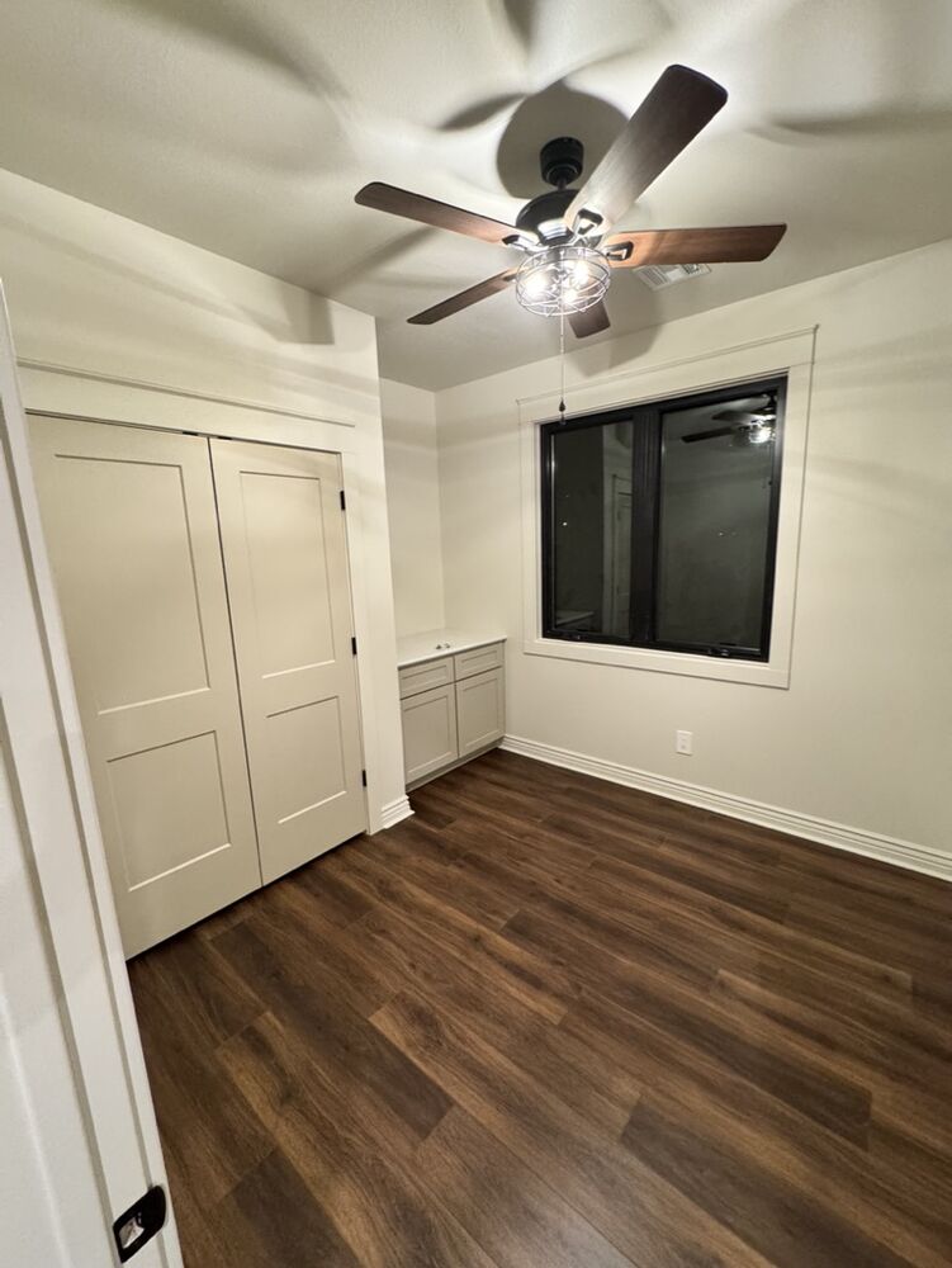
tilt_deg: -9.4
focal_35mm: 14
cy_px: 634
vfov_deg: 102.0
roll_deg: +1.8
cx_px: 476
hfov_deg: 85.7
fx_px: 513
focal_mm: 2.22
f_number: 2.2
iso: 640
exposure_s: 1/60
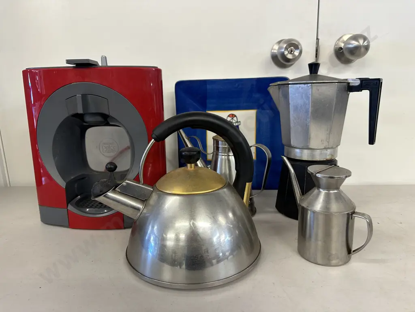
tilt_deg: -13.0
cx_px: 208
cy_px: 156
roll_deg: +2.5
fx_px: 288
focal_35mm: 24
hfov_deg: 71.6
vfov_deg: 56.8
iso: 200
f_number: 1.78
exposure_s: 1/100
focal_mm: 6.86
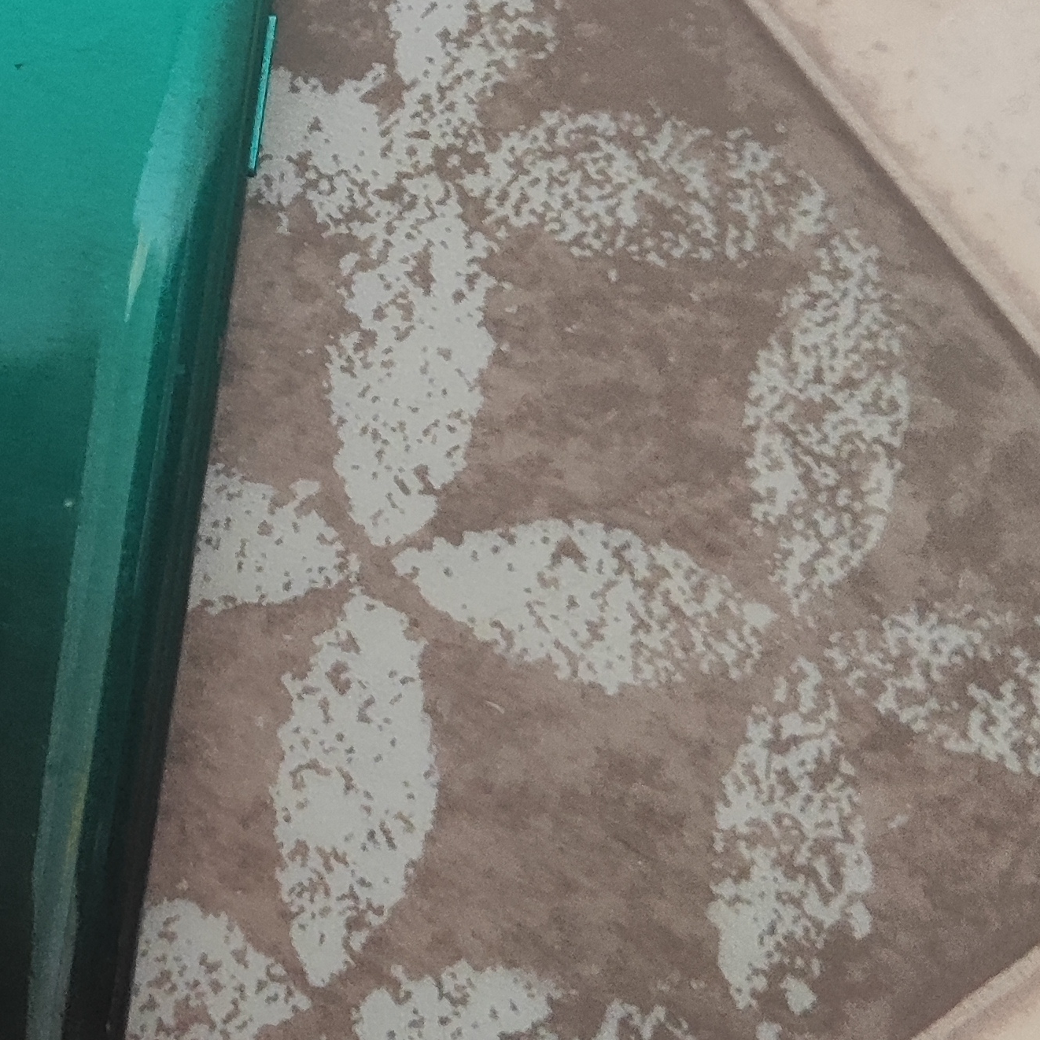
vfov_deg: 26.8
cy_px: 208
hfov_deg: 25.8
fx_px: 2141
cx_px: -27
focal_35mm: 63
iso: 920
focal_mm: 5.4
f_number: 1.8
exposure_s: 1/33.3
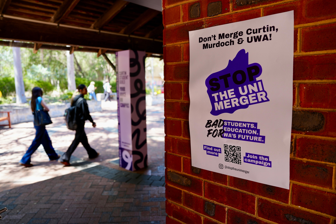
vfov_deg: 53.1
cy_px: 112
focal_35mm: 24
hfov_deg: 73.7
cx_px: 168
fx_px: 224
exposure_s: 1/80
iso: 100
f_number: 2.8
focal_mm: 24
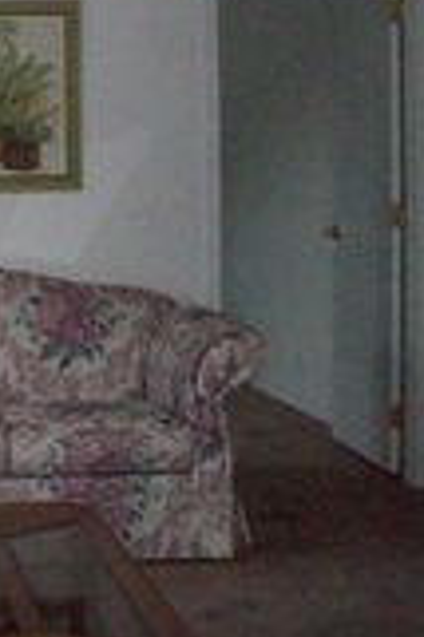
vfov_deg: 23.1
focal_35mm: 88
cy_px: 265
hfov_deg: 14.3
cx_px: -238
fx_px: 1558
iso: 400
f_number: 2.8
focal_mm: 6.2
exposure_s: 1/128
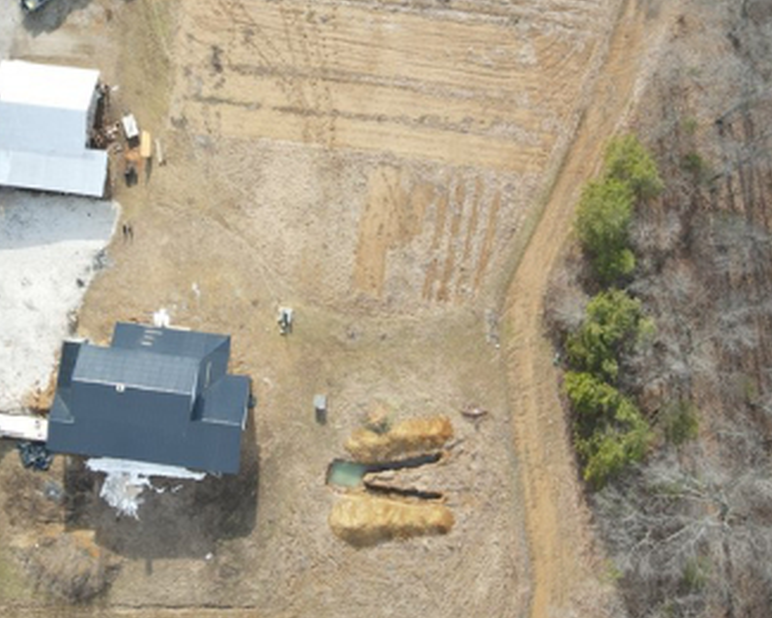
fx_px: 1097
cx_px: 327
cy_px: 86
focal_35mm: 48
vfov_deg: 30.3
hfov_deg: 38.7
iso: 100
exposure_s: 1/125
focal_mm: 4.5
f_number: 2.8
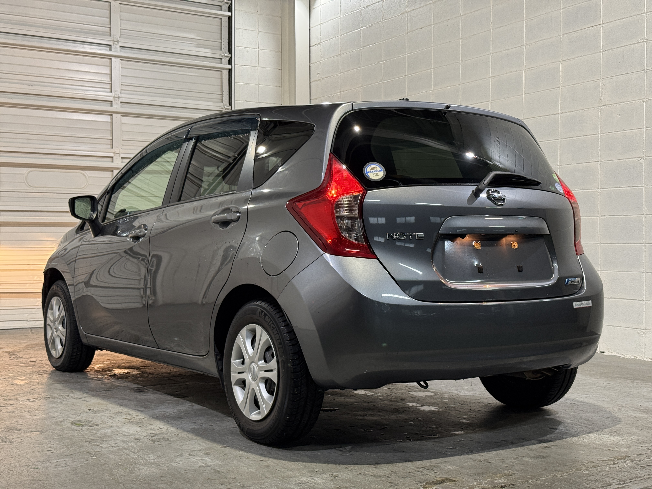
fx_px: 904
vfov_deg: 30.3
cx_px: 326
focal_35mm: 48
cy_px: 244
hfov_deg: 39.7
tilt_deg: +0.1
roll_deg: +0.1
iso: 160
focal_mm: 6.76
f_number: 1.78
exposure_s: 1/60
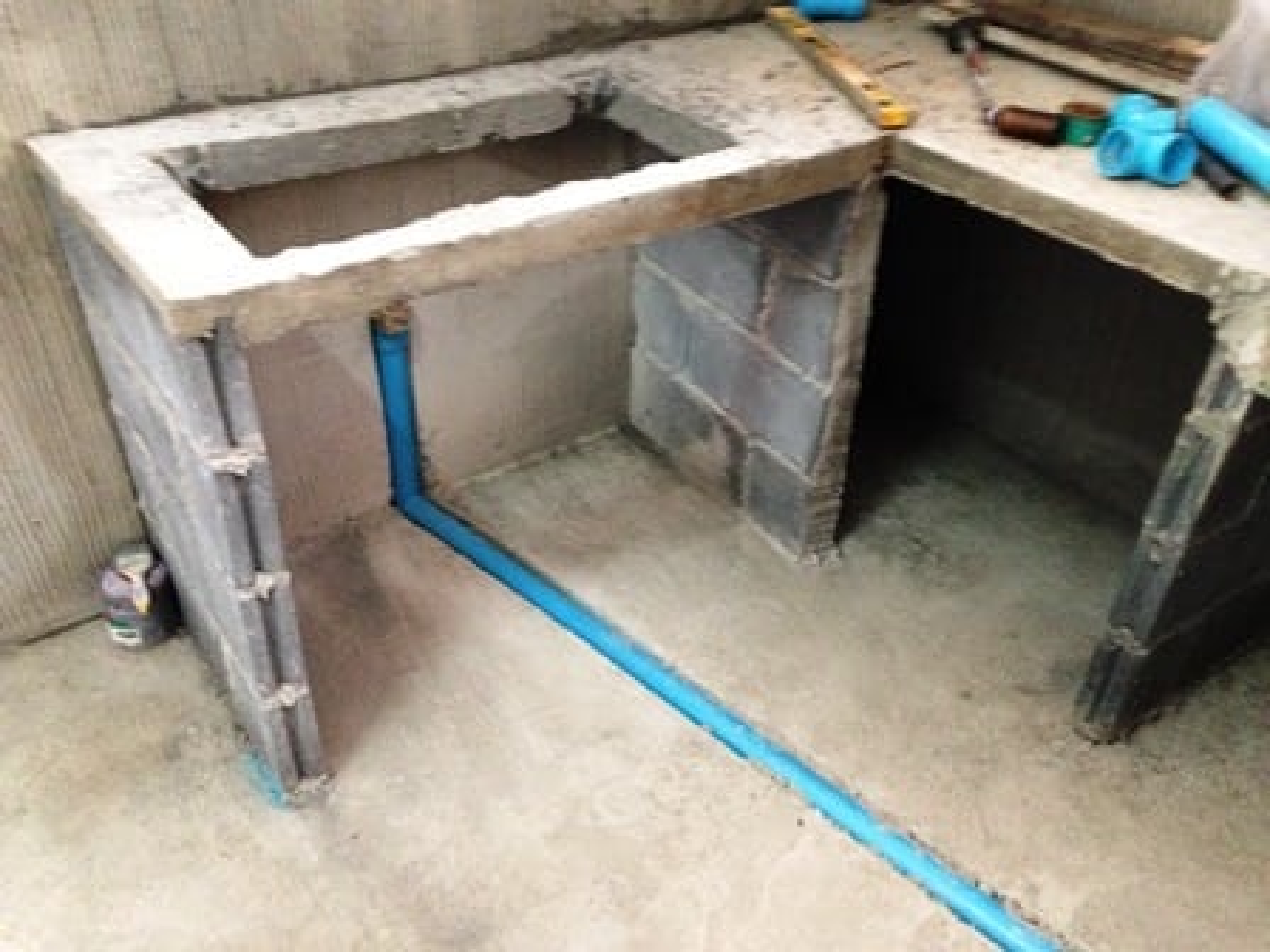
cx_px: 635
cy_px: 476
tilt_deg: -36.4
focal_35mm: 33
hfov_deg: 55.4
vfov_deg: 42.9
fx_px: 1211
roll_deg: -1.1
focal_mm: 4.12
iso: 400
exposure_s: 1/15
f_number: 2.4
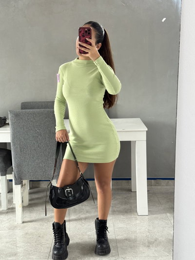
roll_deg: +1.1
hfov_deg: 30.3
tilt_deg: -20.5
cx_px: 98
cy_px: 130
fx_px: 360
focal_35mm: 48
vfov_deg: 39.6
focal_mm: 6.76
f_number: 1.78
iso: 100
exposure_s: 1/60
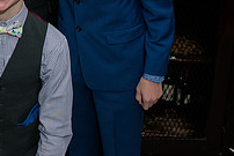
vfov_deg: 18.4
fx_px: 449
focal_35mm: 69
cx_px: 5
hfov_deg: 27.7
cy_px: -47
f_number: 4
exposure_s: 1/160
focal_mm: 24
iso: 800
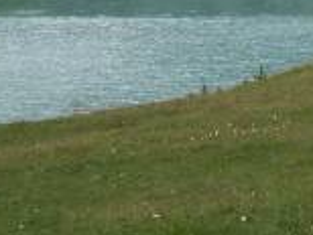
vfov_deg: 12.4
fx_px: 1041
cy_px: -89
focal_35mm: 115
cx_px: 319
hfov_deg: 16.7
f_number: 2.8
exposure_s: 1/250
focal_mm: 6.3
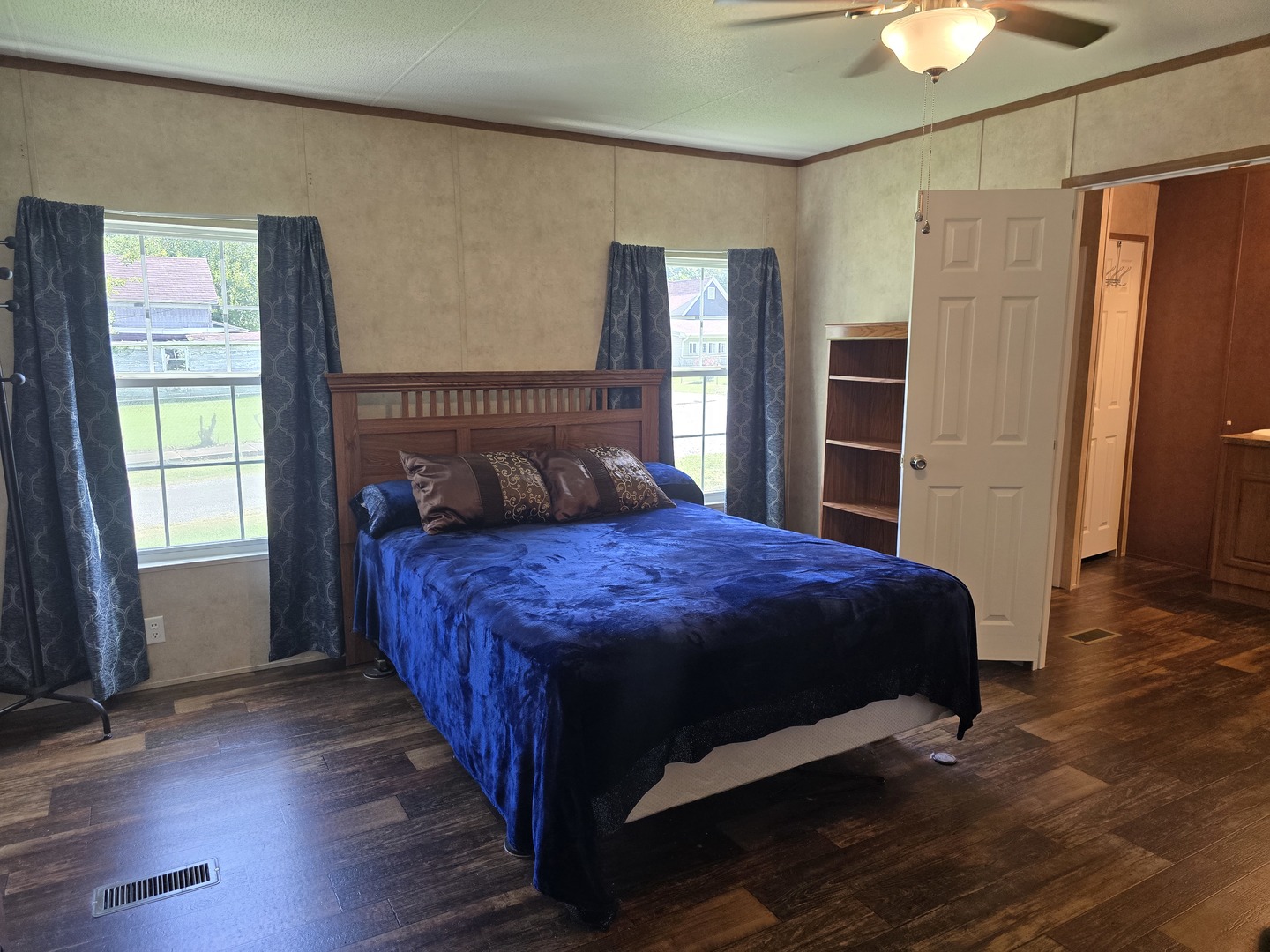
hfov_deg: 73.9
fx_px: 844
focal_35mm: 23
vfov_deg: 58.9
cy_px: 476
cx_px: 635
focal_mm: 6.3
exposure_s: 1/120
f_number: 1.7
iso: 200
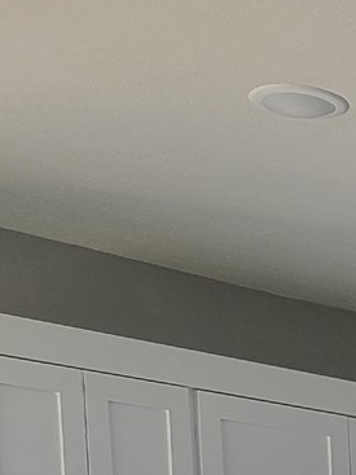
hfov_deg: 9.9
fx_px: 1839
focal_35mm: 134
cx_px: 823
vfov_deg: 13.1
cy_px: 895
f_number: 1.8
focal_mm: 6.7
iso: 80
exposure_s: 1/120
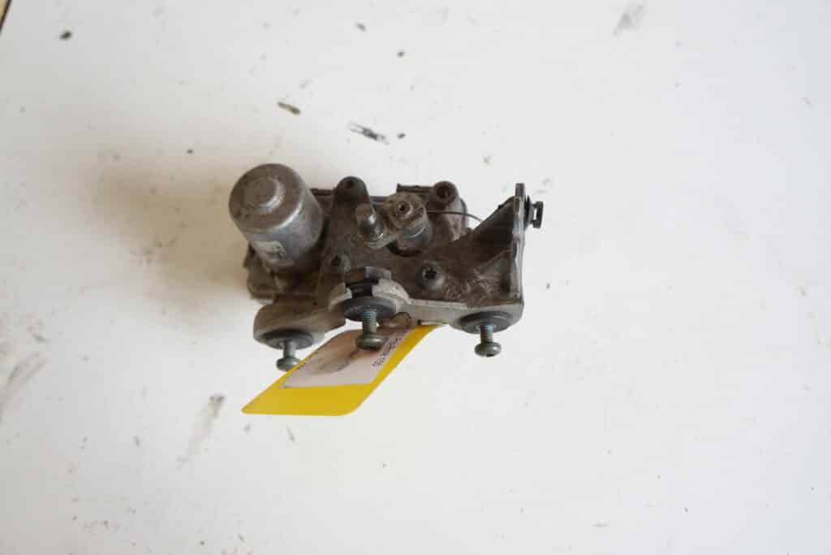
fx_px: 623
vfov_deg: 47.9
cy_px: 278
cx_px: 416
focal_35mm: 27
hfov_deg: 67.4
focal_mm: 18
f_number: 4
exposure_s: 1/60
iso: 320
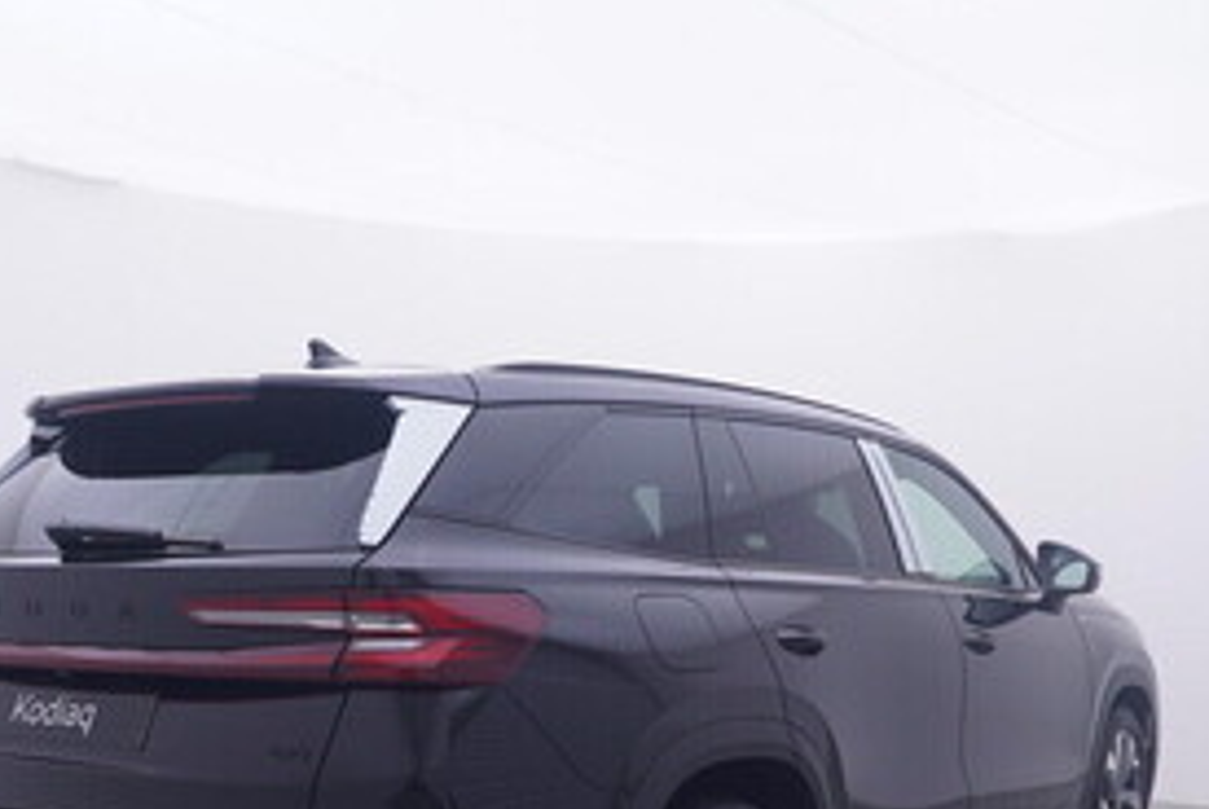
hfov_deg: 43.4
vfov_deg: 29.3
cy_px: 649
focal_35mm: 45
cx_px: 692
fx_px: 1513
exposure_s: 1/80
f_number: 5
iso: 200
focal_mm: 15
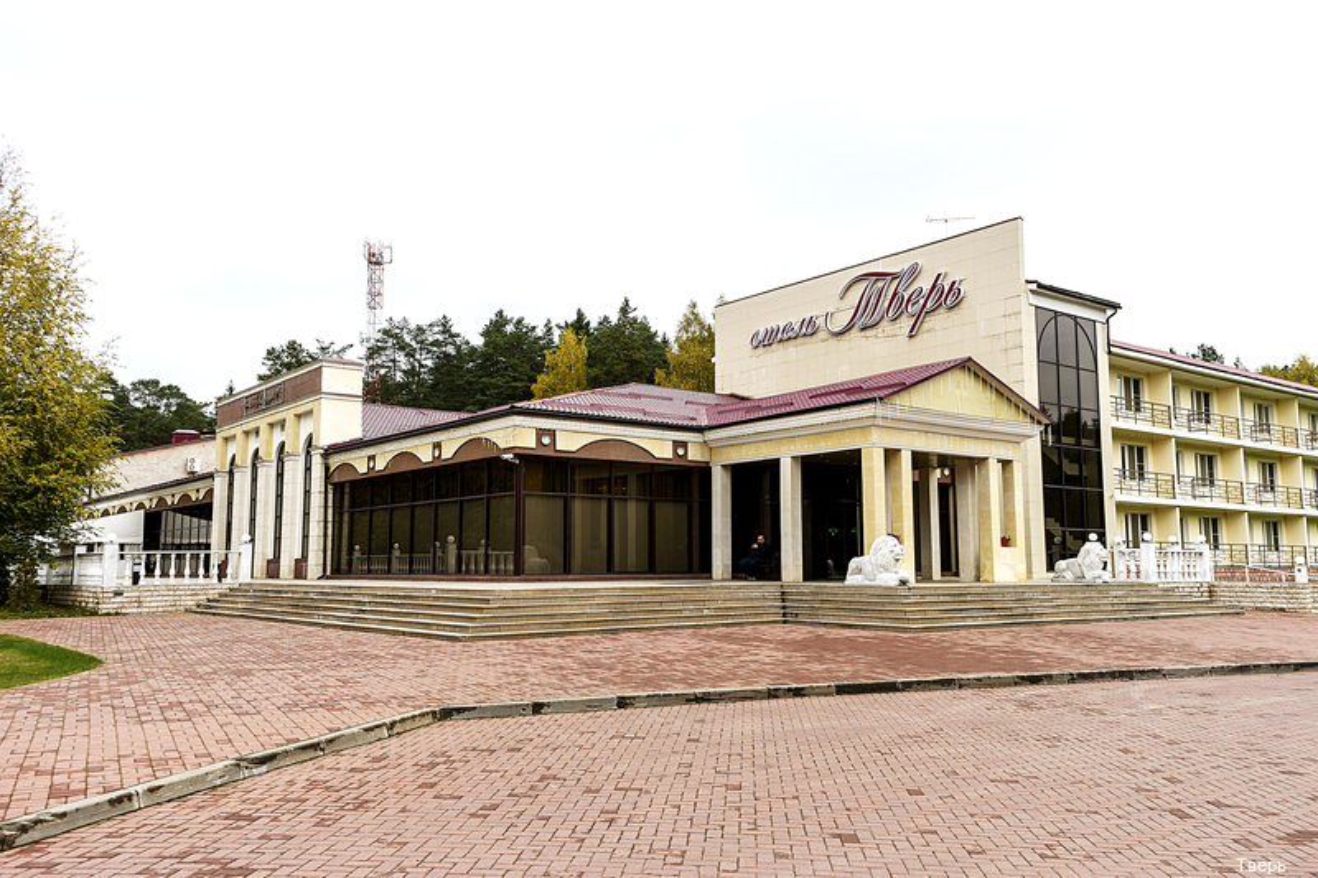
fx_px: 1025
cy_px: 439
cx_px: 659
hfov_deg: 65.5
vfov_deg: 46.4
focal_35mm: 28
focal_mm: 28
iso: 125
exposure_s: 1/80
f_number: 7.1
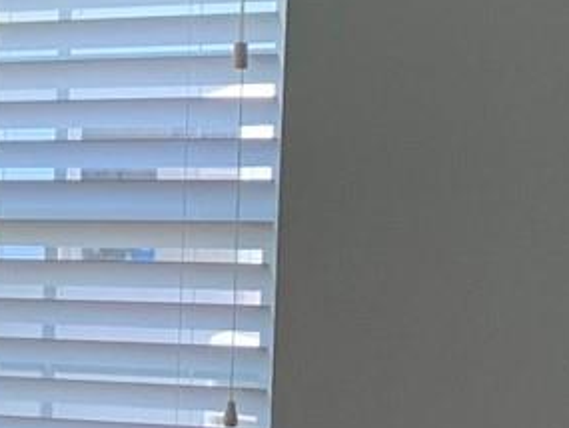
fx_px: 2401
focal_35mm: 146
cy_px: 376
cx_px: -827
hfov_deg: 11.2
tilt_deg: -2.3
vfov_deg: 10.1
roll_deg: -0.7
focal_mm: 4.25
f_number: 1.8
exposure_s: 1/120
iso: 50
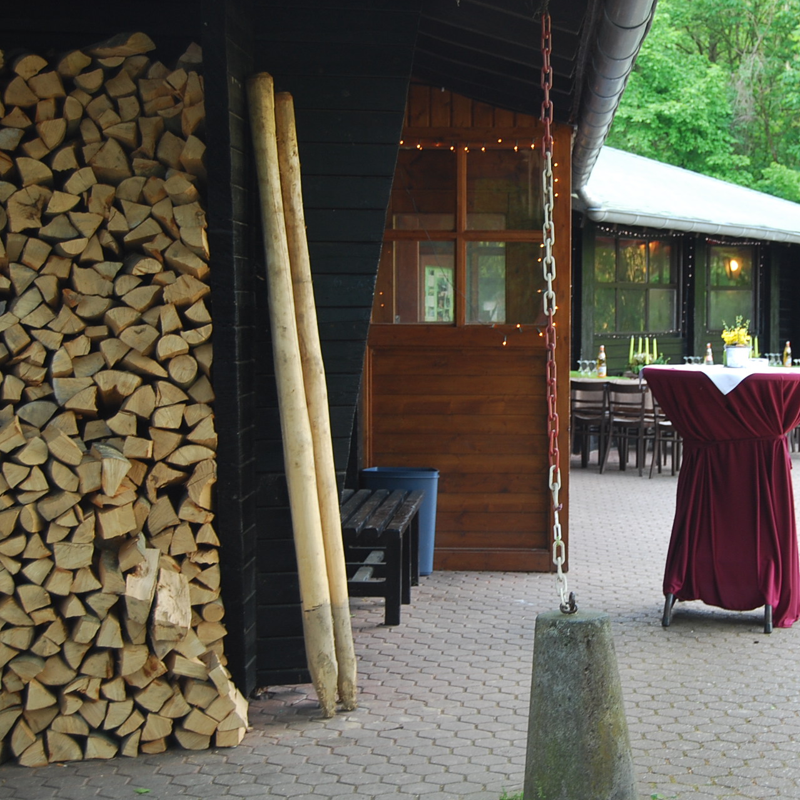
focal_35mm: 68
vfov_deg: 25.5
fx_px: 1769
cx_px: 565
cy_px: 396
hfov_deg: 25.3
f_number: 4.8
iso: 200
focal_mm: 35
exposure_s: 1/30
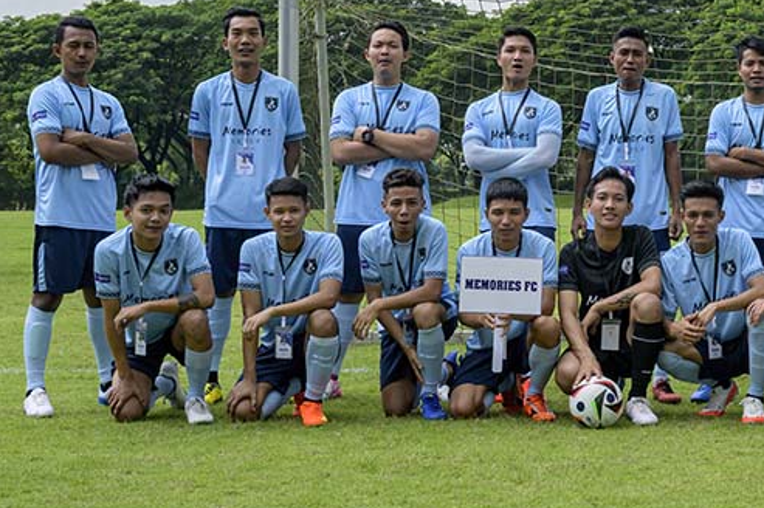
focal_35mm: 76
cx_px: 690
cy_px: 59
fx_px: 1612
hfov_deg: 25.8
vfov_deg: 17.7
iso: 360
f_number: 8
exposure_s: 1/640
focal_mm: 39
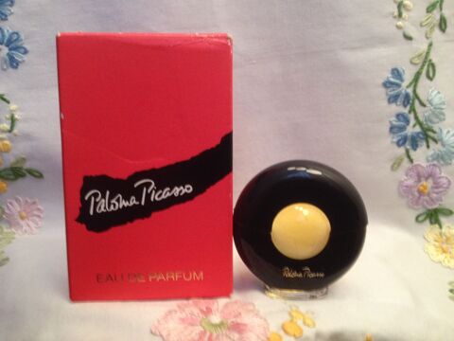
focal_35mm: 35
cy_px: 170
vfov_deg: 40.7
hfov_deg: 52.6
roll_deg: -0.3
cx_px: 227
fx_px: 459
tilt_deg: -12.4
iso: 200
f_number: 2.4
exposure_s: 1/20
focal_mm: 4.28
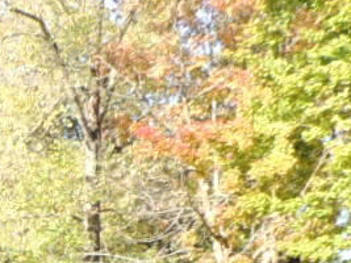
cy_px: 443
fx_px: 1459
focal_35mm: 144
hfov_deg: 12.8
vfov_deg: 9.9
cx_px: -230
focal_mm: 4.3
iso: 100
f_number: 3
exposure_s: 1/200
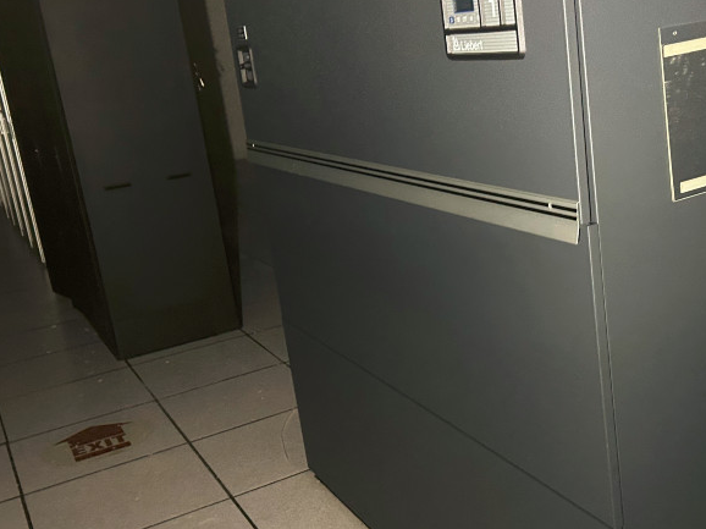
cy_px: 255
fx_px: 917
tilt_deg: -16.2
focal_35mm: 45
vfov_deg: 32.2
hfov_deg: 40.9
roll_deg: +5.9
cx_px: 530
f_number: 1.5
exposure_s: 1/30
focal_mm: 5.7
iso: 640
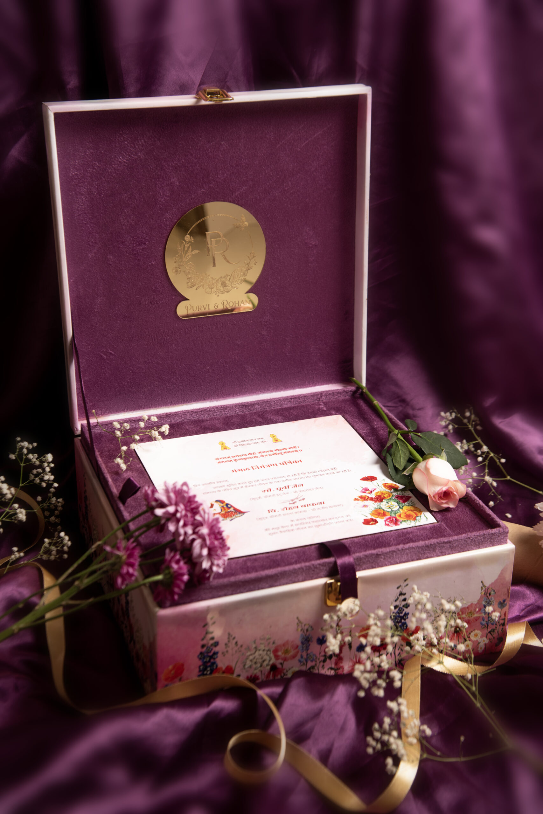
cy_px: 407
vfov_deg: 34.5
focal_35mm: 58
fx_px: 1312
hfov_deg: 23.4
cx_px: 272
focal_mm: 58
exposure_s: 1/80
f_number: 5.6
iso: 125
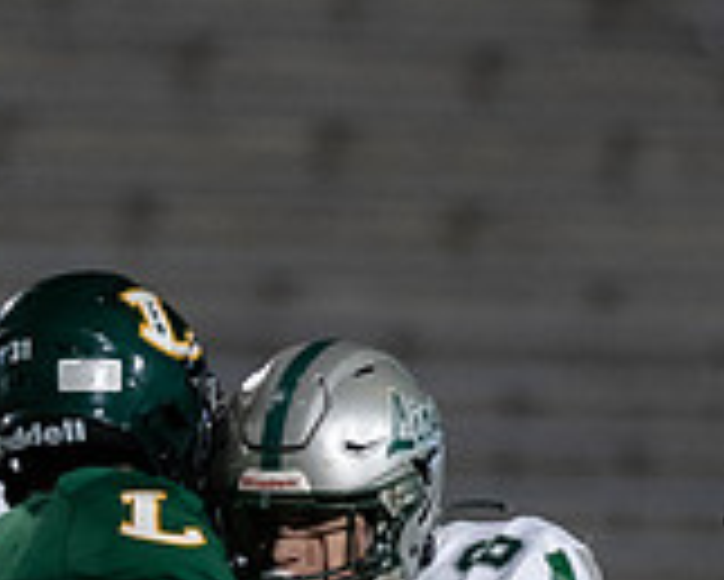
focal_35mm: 1091
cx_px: -123
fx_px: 23392
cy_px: 980
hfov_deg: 1.8
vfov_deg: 1.4
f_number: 2.8
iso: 2500
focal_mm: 200
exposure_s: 1/1250
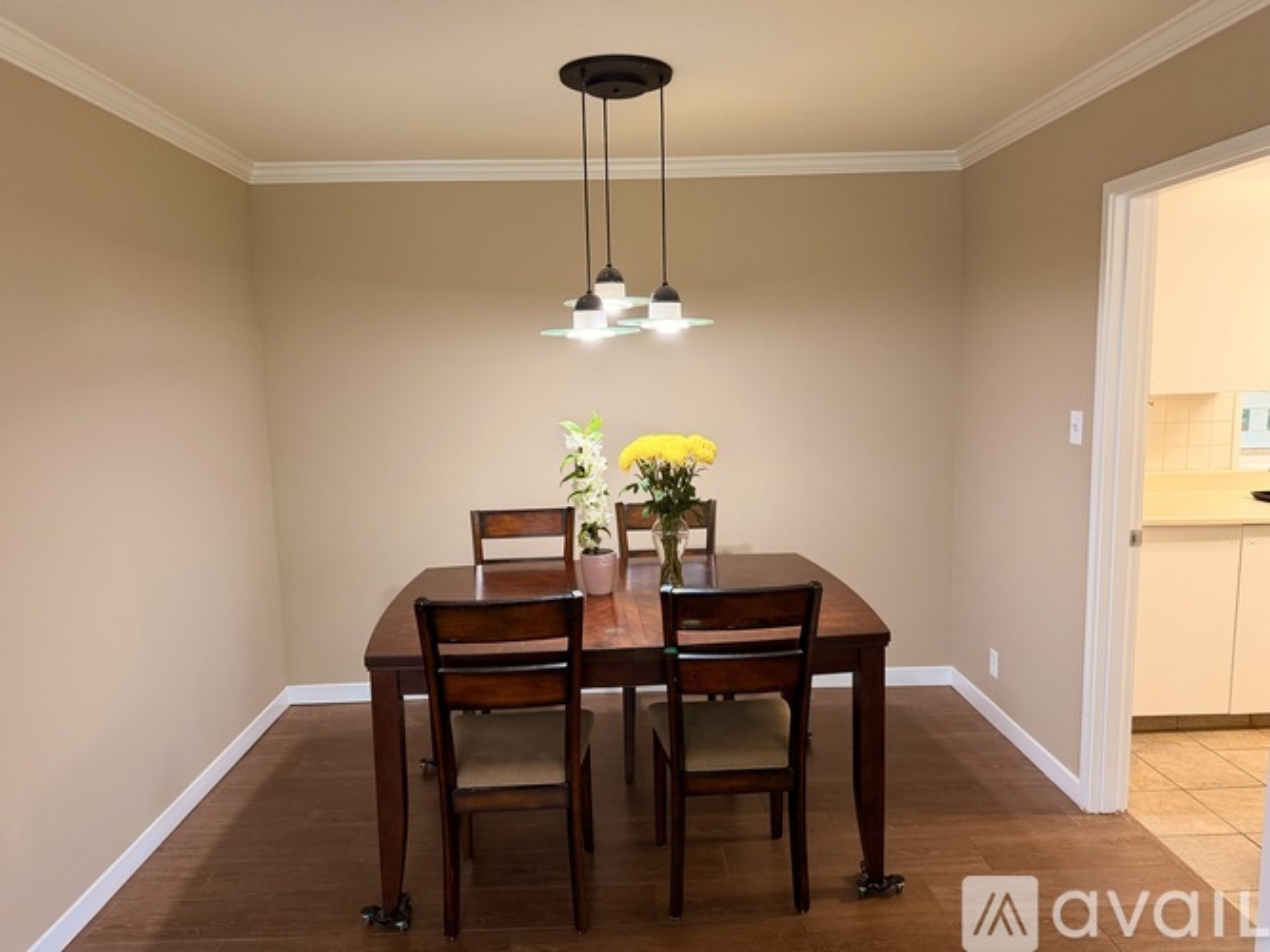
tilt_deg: -8.1
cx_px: 635
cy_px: 476
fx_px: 880
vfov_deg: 56.8
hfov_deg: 71.6
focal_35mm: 24
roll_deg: +2.2
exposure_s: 1/60
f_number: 1.78
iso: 320
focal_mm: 6.76
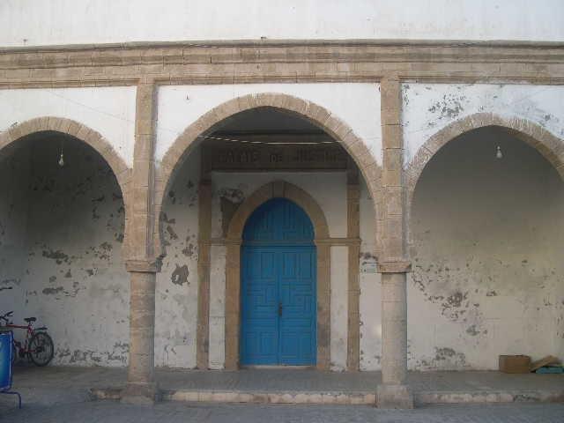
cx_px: 282
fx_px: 619
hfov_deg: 49.0
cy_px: 212
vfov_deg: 37.7
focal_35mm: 38
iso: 100
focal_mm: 8
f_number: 2.8
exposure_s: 1/177
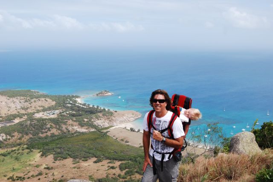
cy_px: 91
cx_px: 136
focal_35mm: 45
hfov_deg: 43.6
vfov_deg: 29.9
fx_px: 342
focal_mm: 30
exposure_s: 1/250
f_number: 8
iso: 100
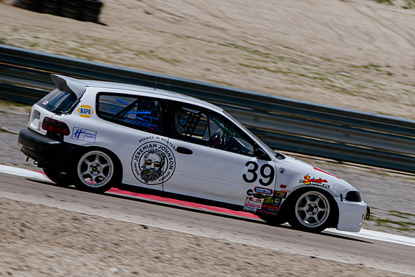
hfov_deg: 5.3
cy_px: 140
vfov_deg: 3.6
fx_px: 4443
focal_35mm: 385
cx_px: 294
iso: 31
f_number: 5.6
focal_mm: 230
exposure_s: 1/400
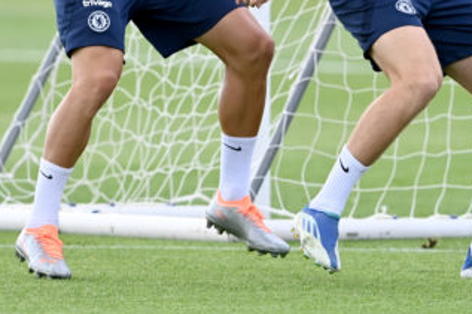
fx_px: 12396
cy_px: -46
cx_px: 359
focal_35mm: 946
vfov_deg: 1.5
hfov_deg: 2.2
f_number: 4
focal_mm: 400
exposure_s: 1/1600
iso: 1000
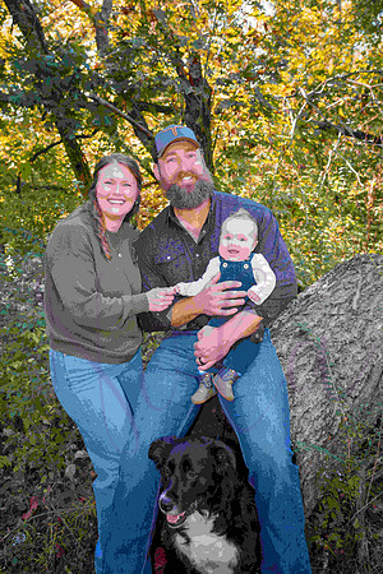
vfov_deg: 57.2
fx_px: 527
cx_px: 192
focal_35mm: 33
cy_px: 287
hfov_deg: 40.0
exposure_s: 1/400
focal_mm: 33
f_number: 5
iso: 1600
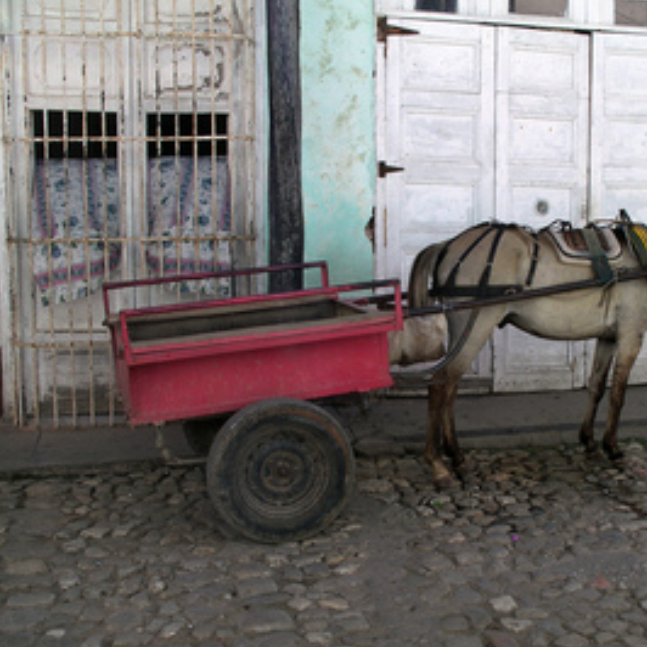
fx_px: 1015
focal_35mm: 48
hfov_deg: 35.0
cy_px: 351
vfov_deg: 35.3
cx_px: 438
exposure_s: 1/250
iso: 80
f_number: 4.2
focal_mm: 7.8
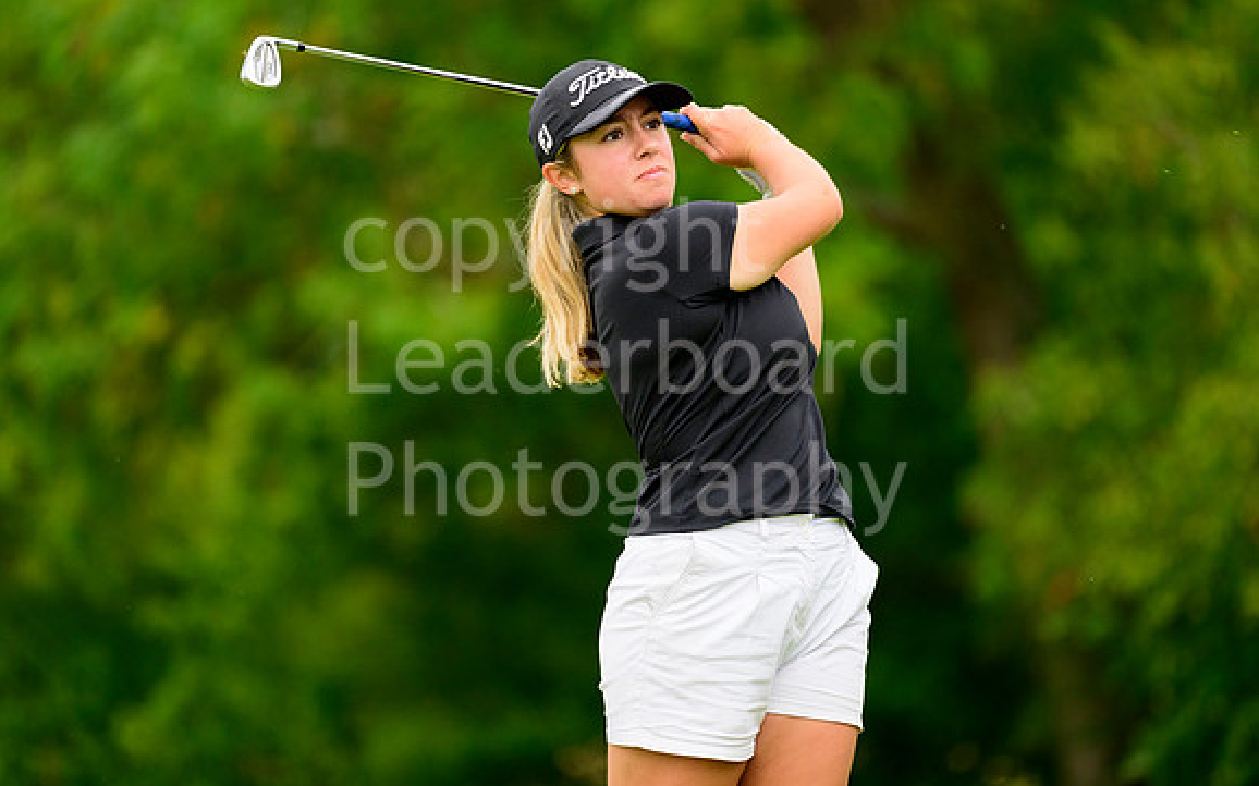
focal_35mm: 389
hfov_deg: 5.4
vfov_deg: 3.4
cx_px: 630
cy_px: 378
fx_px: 13345
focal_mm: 380
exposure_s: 1/1600
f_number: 5.6
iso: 1600
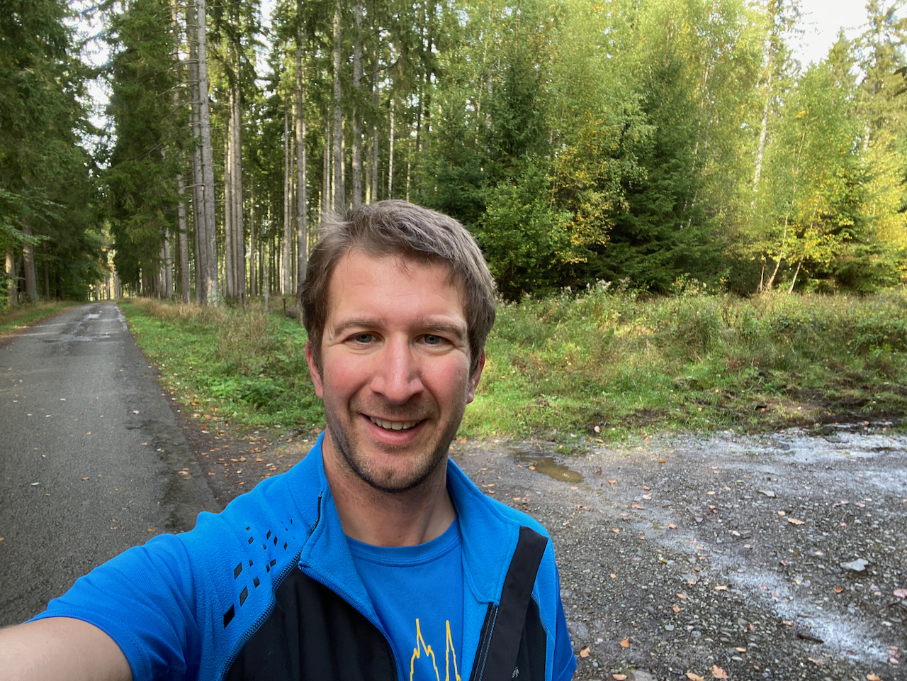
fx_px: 603
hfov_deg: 73.9
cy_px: 340
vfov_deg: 58.9
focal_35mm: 23
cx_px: 454
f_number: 2.2
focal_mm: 2.71
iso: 80
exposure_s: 1/122
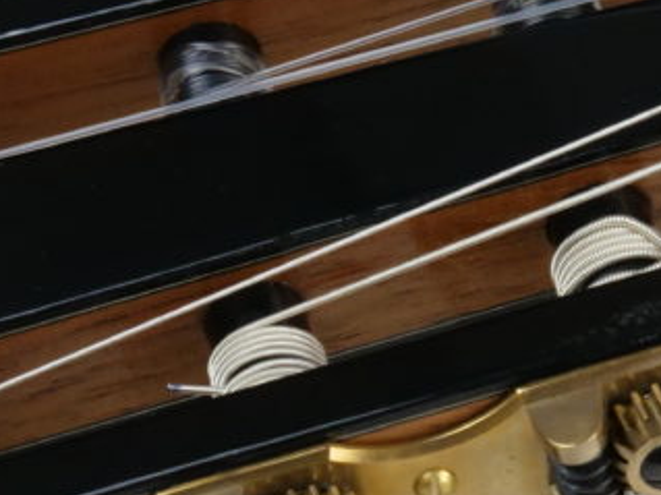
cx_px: 335
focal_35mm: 241
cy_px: 300
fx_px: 4600
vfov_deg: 6.2
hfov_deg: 8.2
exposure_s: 1/80
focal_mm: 36
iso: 1600
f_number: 11
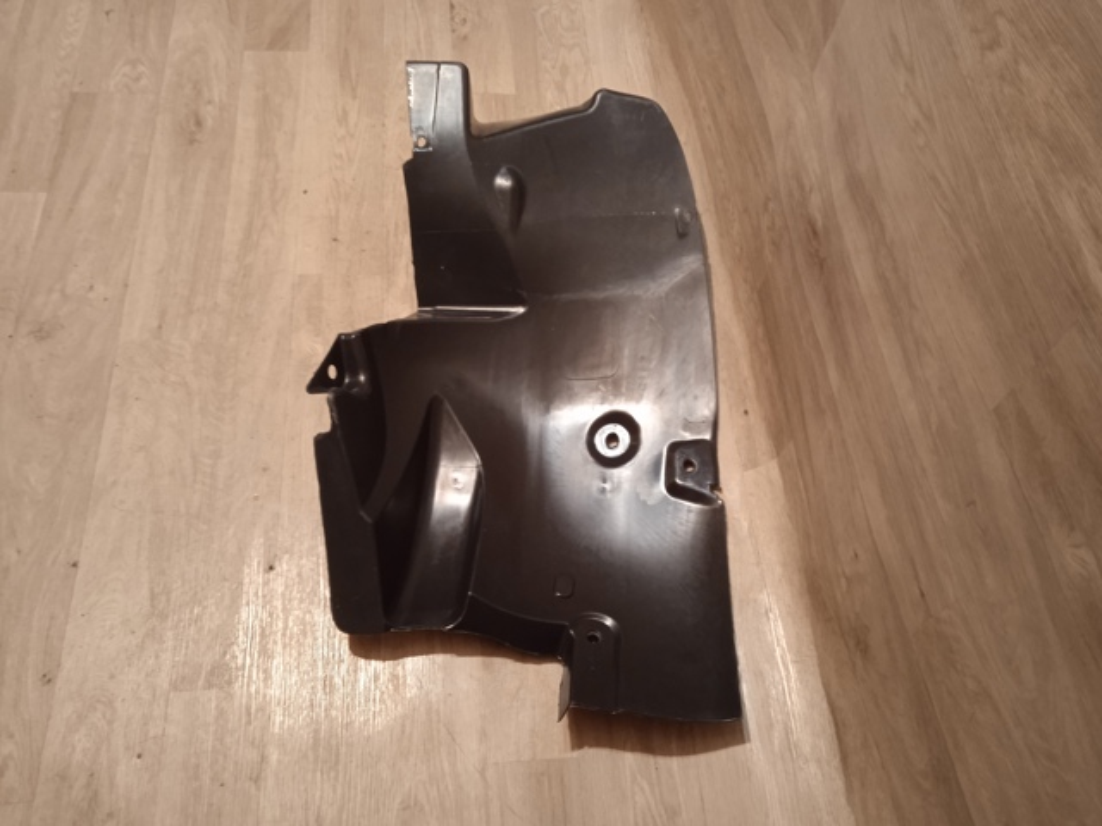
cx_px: 551
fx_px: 891
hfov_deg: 63.4
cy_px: 413
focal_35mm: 28
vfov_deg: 49.7
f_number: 2.2
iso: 832
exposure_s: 1/14.3
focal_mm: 3.43
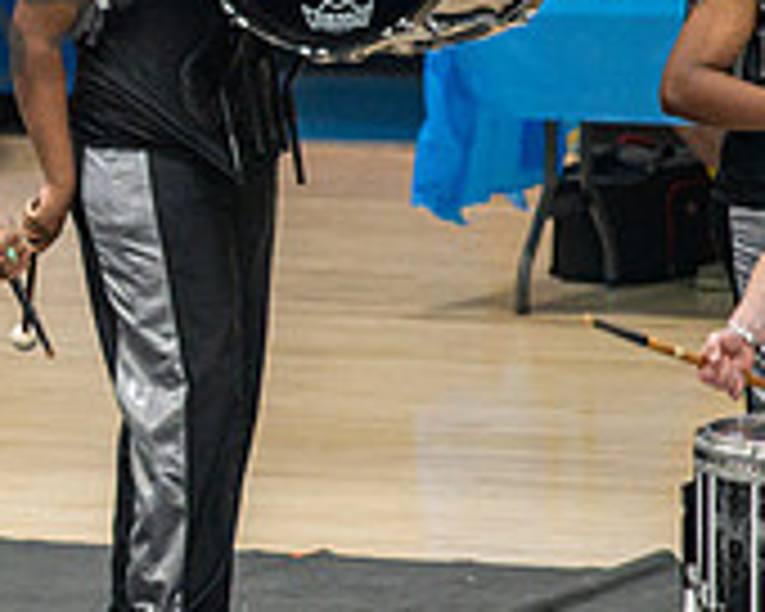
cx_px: -266
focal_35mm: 640
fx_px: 14490
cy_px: 263
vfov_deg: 2.4
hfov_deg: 3.0
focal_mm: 200
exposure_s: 1/500
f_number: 4
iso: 5600
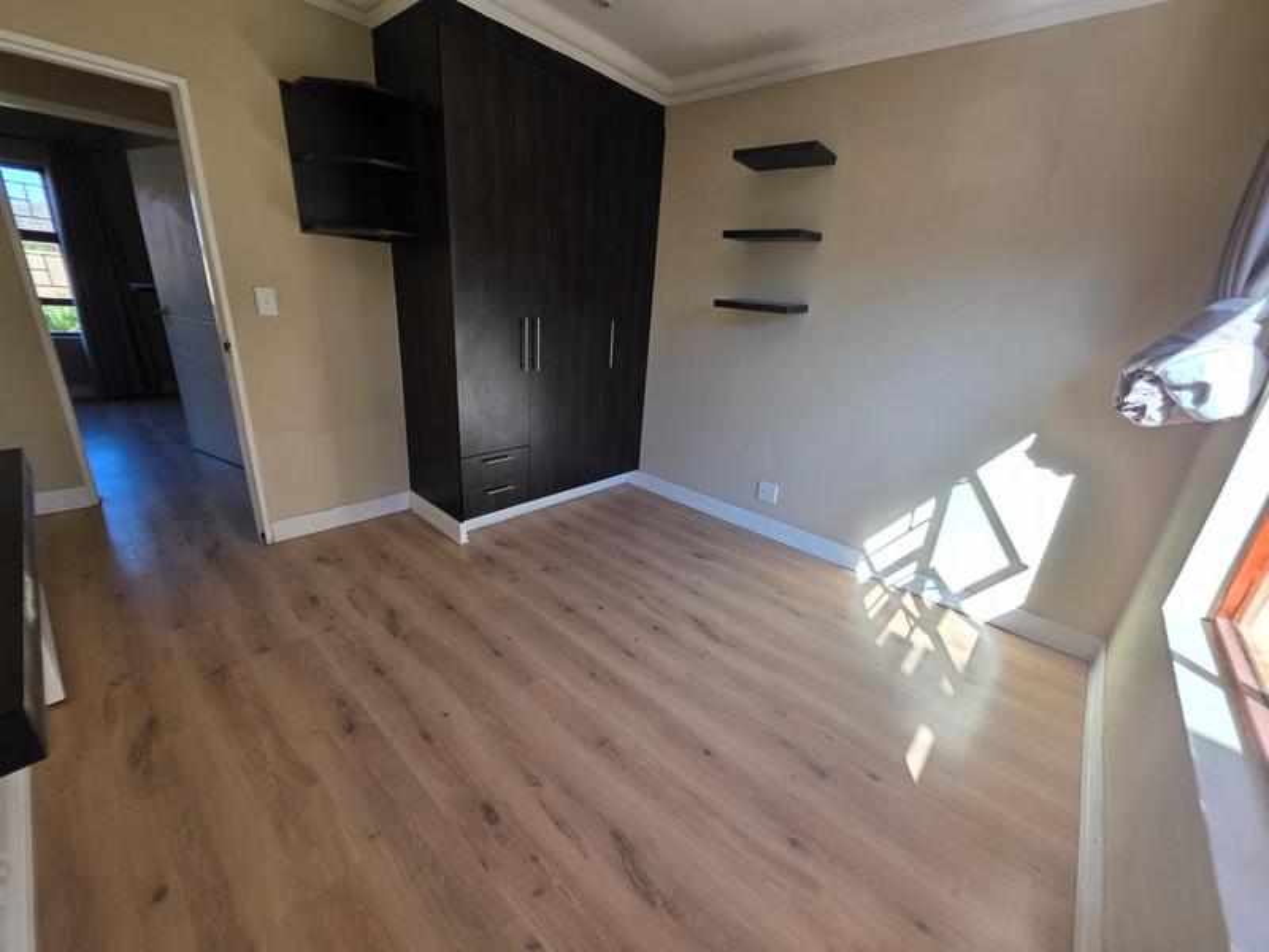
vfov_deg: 89.9
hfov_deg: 106.2
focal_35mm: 13
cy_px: 476
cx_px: 634
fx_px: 477
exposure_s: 1/100
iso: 25
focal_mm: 2.2
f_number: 1.9
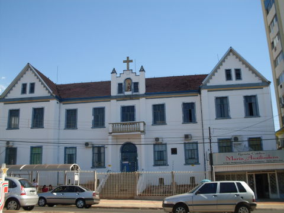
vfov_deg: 37.7
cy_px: 106
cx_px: 142
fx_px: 312
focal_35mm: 38
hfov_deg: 49.0
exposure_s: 1/180
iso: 80
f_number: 8.4
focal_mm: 6.3
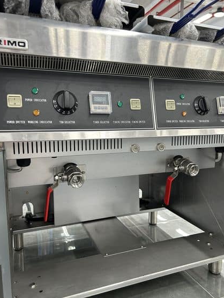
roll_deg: -0.4
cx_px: 115
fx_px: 241
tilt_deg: -7.5
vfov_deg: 63.4
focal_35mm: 28
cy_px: 150
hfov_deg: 49.8
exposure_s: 1/50
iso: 125
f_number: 1.5
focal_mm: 5.7
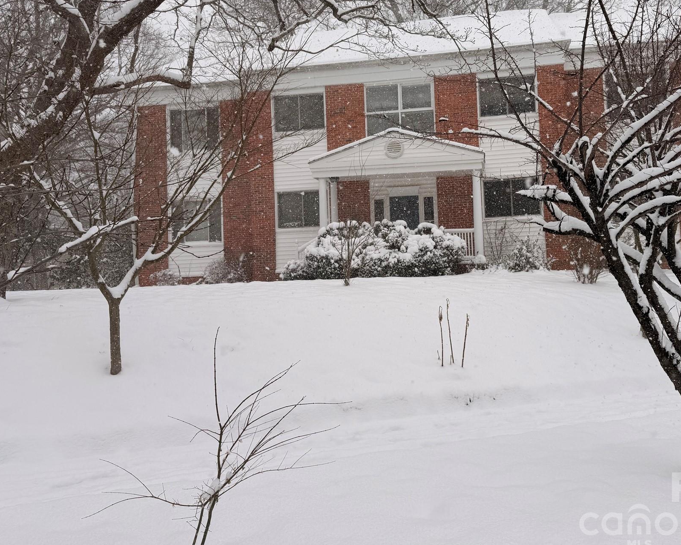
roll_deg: +2.9
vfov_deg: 48.3
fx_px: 605
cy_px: 229
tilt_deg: +3.0
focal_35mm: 30
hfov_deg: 58.4
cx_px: 399
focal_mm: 6.76
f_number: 1.78
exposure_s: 1/2053
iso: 80
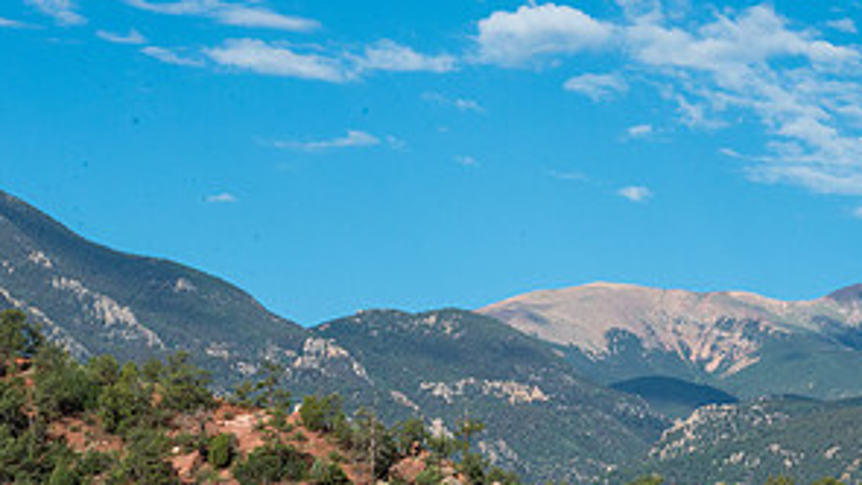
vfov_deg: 8.4
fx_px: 3292
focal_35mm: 144
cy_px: 251
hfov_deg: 14.8
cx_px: 748
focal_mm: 70
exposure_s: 1/250
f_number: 22
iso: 500
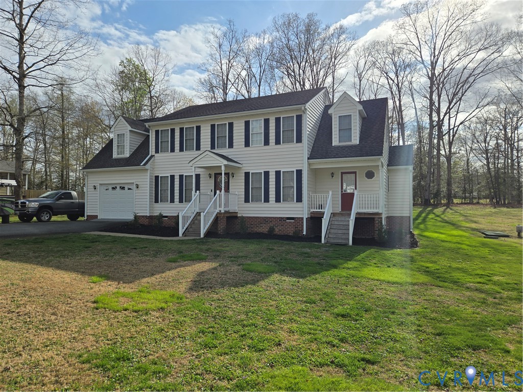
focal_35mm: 23
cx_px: 262
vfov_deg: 58.9
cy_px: 196
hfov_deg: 73.9
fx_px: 347
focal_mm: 5.4
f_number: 1.8
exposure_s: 1/4054
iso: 25
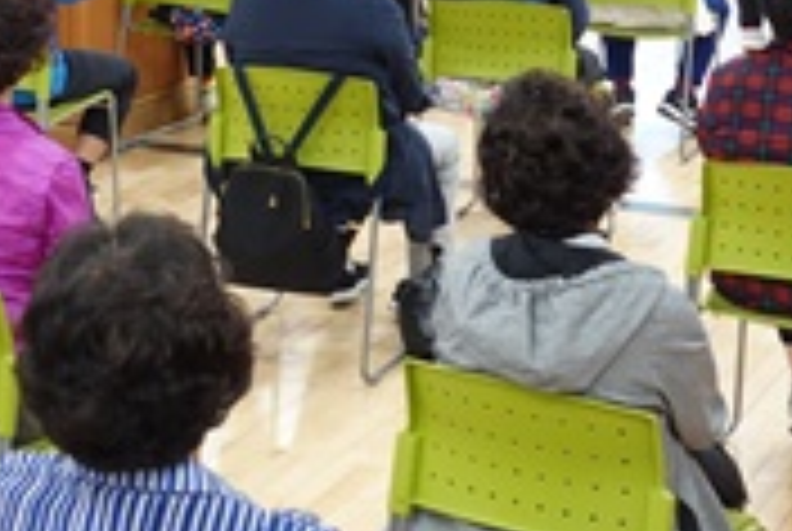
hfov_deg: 19.2
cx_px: 234
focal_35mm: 106
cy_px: 110
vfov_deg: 12.9
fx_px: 2336
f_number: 2.8
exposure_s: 1/40
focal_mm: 13.08
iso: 320
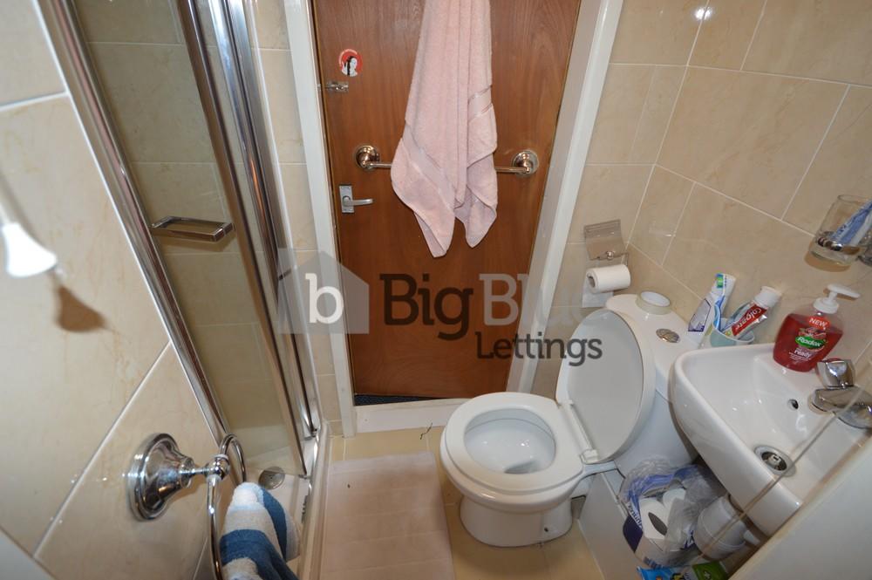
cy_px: 290
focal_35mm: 15
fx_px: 363
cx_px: 436
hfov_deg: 100.4
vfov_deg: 77.2
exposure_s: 1/60
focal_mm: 10
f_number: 4
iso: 500
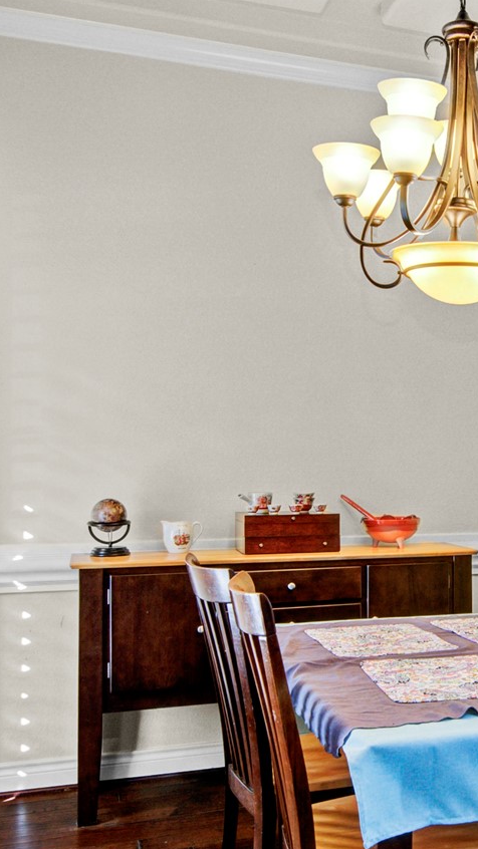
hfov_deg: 26.2
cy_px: 457
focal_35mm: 43
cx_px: 487
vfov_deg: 47.3
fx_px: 969
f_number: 8
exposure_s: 1/8
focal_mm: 16
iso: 400
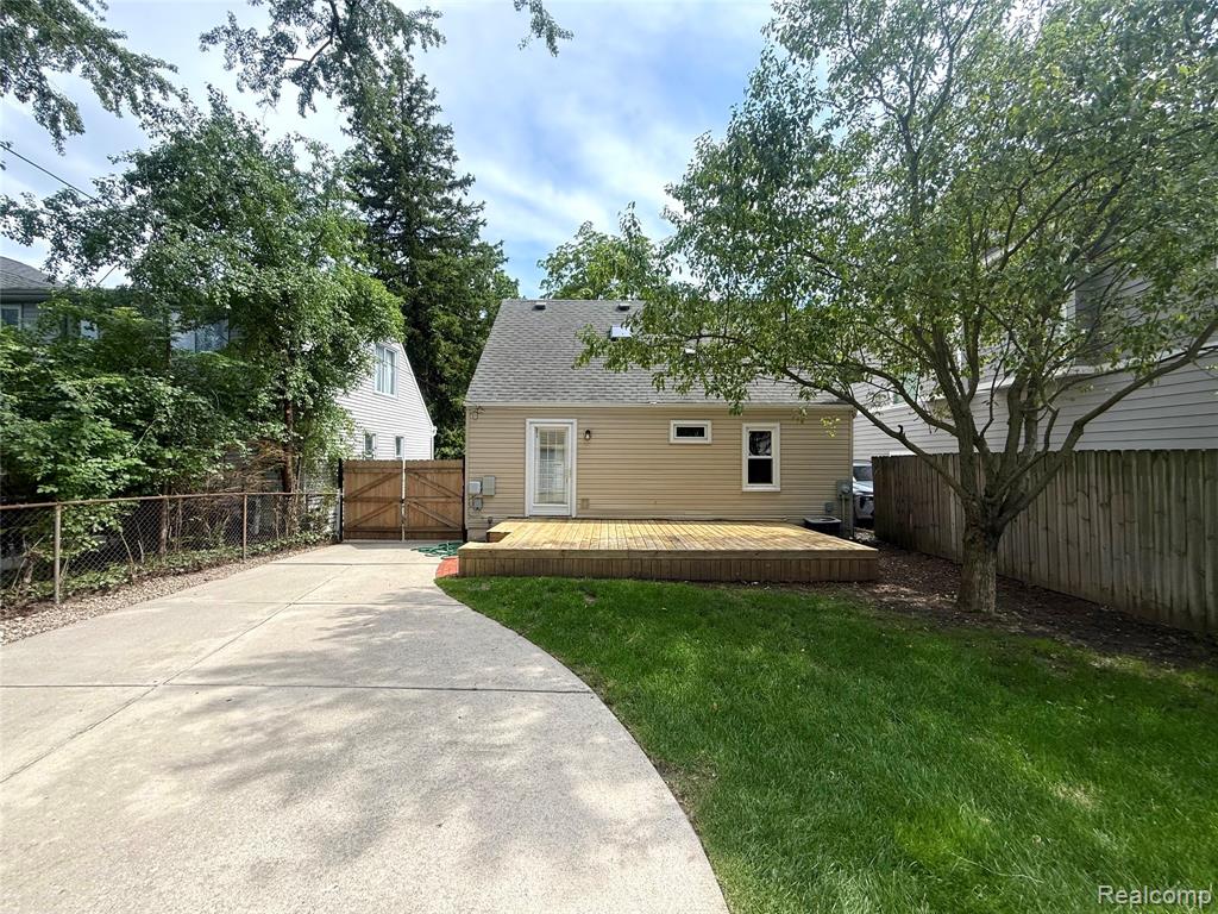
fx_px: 493
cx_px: 609
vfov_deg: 85.7
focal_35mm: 14
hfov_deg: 102.1
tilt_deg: +0.9
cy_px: 457
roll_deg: +0.4
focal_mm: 2.22
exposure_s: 1/779
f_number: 2.2
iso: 64
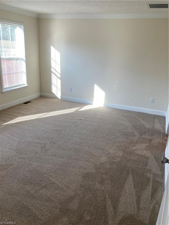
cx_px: 84
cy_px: 112
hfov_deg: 49.7
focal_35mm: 28
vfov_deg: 63.4
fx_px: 182
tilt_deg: -19.1
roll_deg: -3.1
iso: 25
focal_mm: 3.99
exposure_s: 1/120
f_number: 1.8
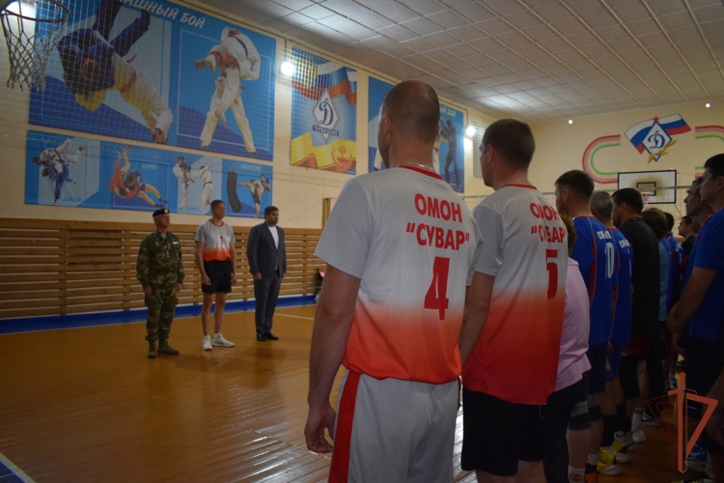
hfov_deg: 67.4
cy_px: 242
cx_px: 362
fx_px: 543
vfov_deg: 47.9
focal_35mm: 27
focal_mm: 18
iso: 800
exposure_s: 1/200
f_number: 3.5
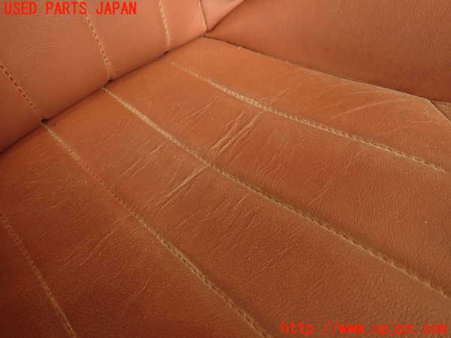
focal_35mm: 25
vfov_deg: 54.9
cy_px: 169
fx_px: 326
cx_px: 226
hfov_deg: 69.4
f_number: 2
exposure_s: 1/50
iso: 200
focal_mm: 4.5
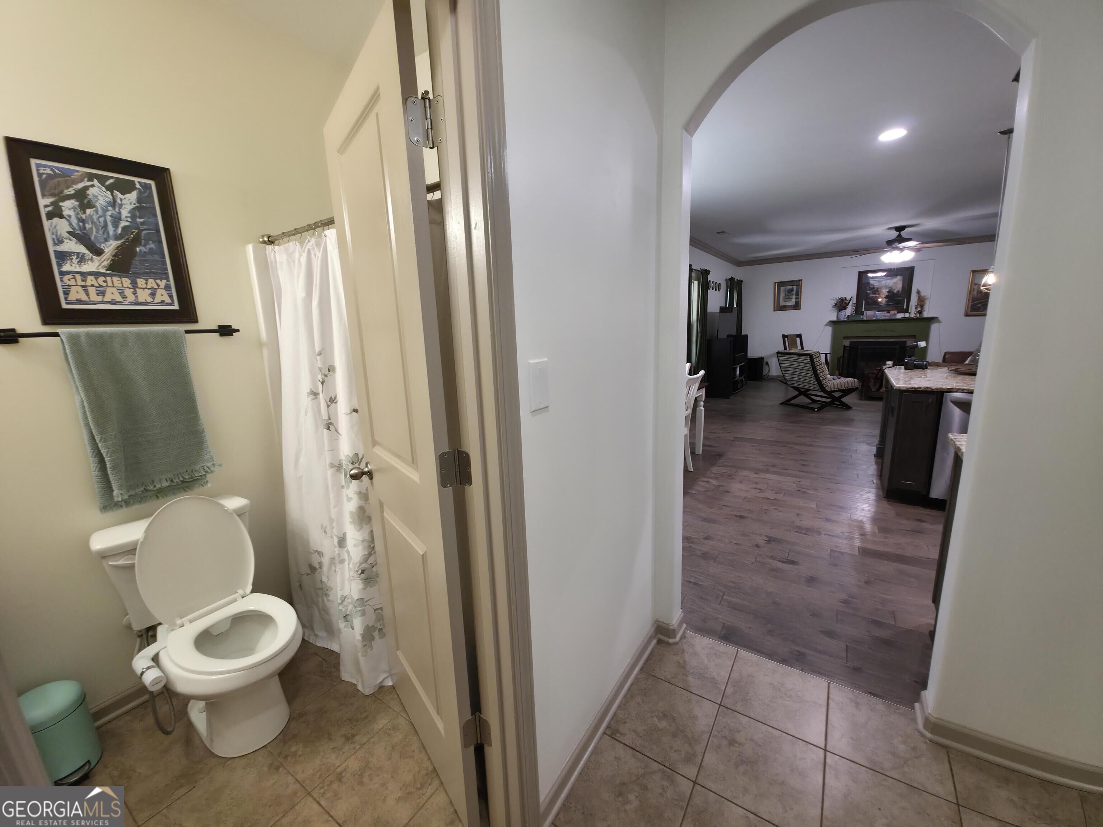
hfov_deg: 106.2
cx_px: 552
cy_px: 414
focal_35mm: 13
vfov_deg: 89.9
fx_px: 414
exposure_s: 1/40
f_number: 1.9
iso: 100
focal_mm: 2.2
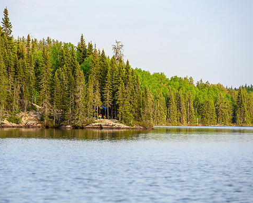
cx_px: 105
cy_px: 102
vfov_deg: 6.8
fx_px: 1700
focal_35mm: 227
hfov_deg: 8.5
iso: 320
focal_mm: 200
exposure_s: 1/400
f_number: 8
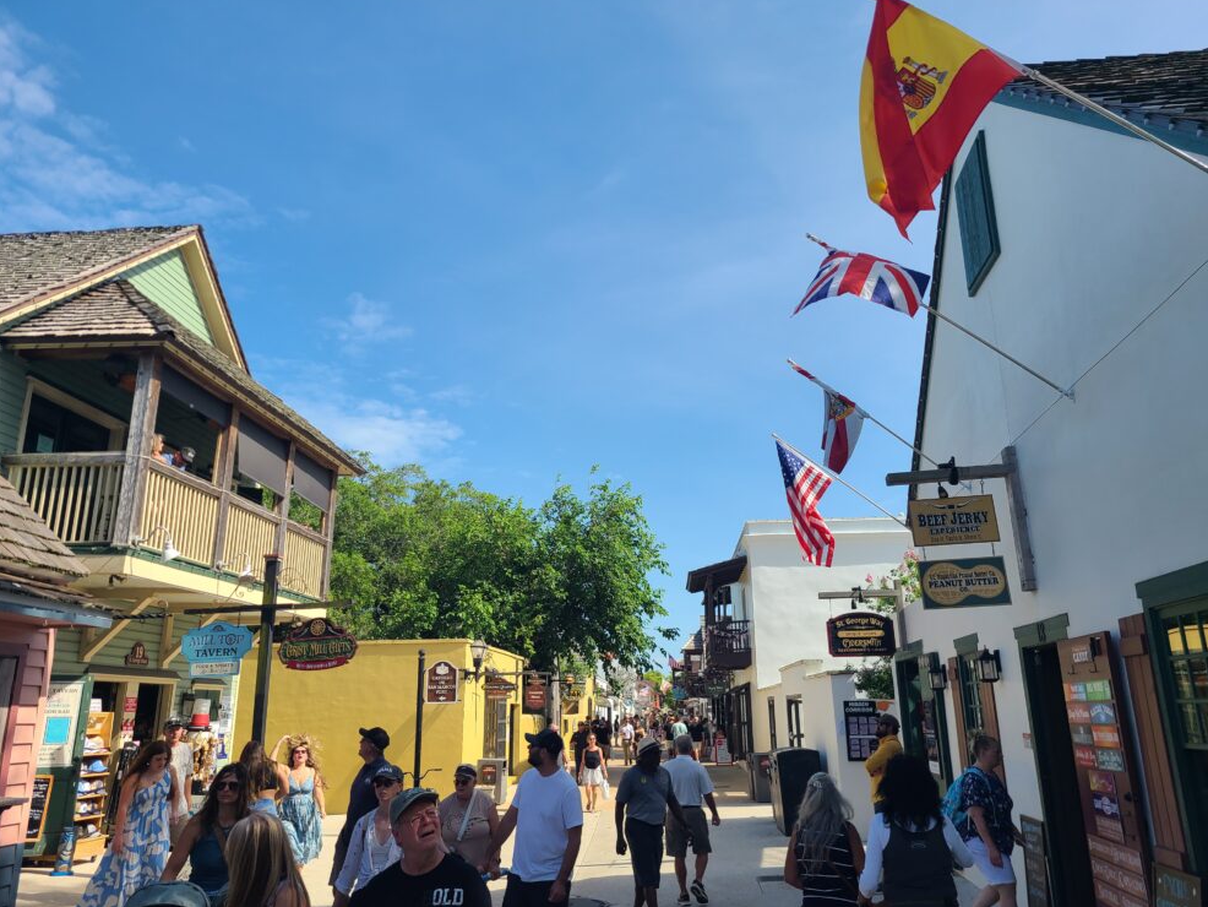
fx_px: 942
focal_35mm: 27
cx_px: 600
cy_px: 439
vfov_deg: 51.4
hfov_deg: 65.3
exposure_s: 1/1645
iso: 40
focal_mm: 5.4
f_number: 1.8
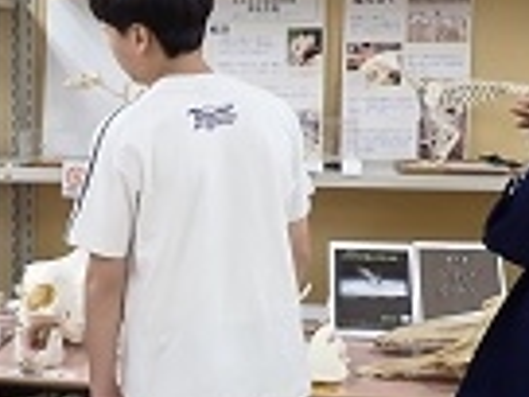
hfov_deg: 24.5
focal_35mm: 77
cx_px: 39
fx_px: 1177
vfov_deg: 19.1
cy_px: 228
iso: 160
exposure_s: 1/125
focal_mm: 4.5
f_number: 2
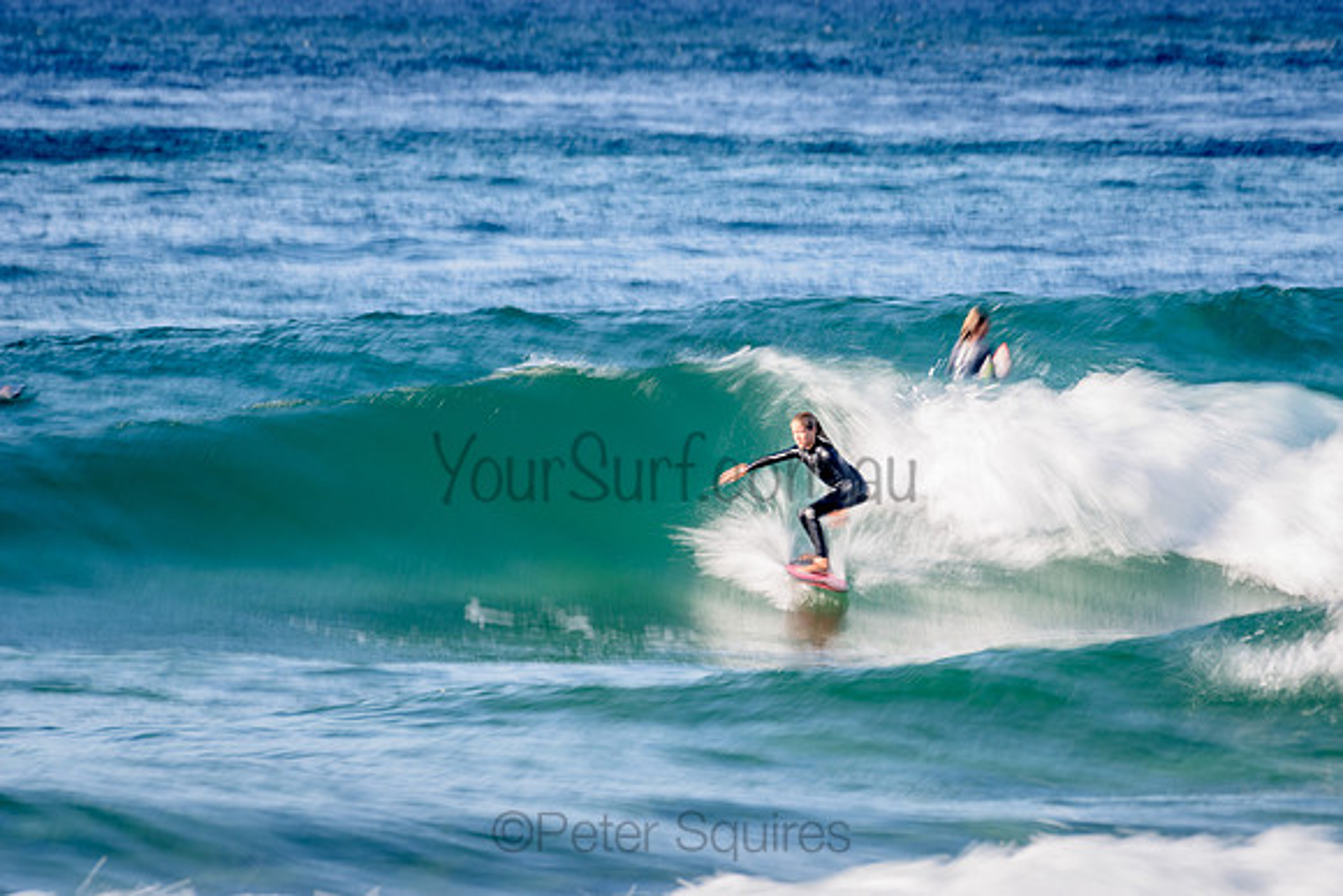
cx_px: 823
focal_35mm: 613
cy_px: 457
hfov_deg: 3.4
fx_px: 22871
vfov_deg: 2.2
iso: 31
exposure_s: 1/13
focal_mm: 500
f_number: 11
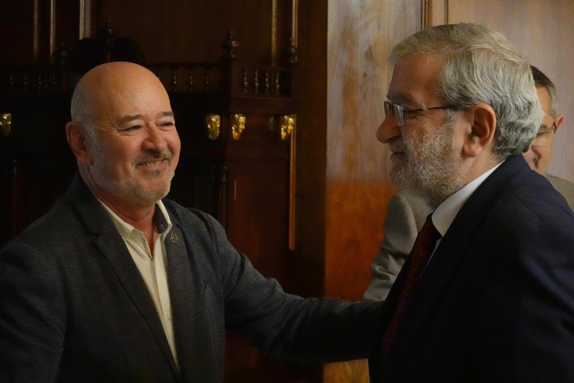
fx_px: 1546
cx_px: 287
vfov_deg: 14.1
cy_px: 192
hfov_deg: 21.0
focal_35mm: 97
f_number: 4
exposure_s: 1/400
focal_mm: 35.31
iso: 6400
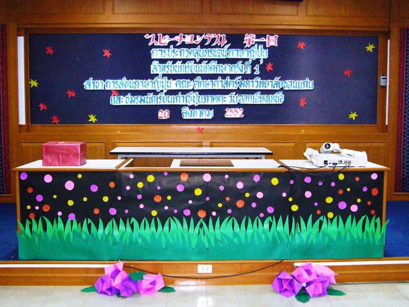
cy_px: 154
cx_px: 204
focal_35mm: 40
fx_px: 473
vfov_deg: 36.0
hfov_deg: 46.8
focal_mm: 4.7
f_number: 2.8
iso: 400
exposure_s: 1/30
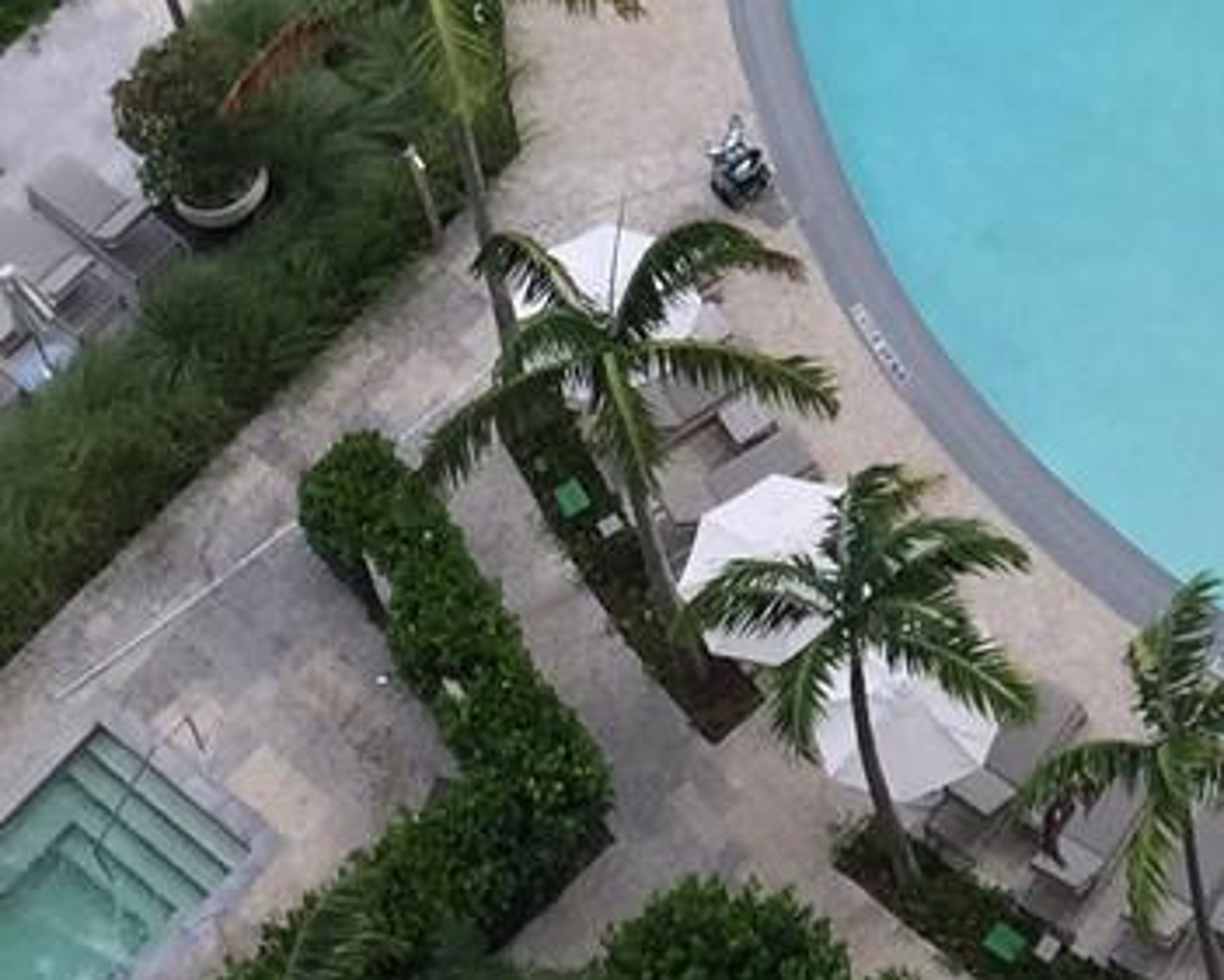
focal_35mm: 129
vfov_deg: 11.2
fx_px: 4674
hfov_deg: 14.3
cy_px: -757
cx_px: 1562
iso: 32
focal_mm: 4.15
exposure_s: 1/706
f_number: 2.2
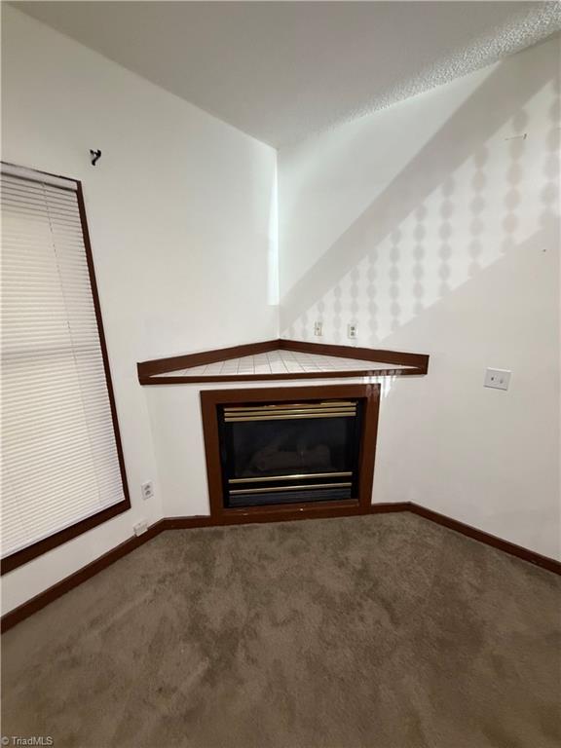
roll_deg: +0.4
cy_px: 374
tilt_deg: -12.3
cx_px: 280
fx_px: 303
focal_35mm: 14
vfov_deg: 102.1
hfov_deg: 85.7
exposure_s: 1/60
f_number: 2.2
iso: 400
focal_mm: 2.22
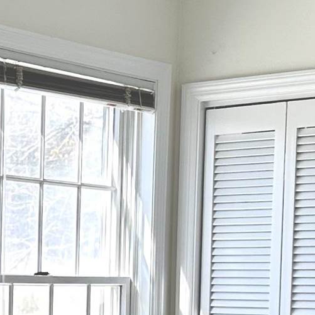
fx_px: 1338
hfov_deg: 13.1
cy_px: 362
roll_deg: -0.6
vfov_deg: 13.1
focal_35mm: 130
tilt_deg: -3.4
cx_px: -66
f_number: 1.78
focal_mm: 6.86
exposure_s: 1/191
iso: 80
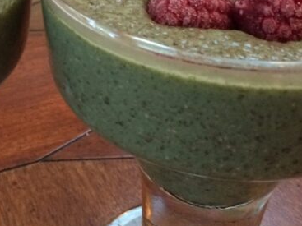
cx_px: 57
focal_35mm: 81
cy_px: 67
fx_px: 706
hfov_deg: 23.7
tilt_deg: -33.7
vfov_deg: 18.1
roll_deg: +0.0
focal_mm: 4.15
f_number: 2.2
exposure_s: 1/24
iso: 250
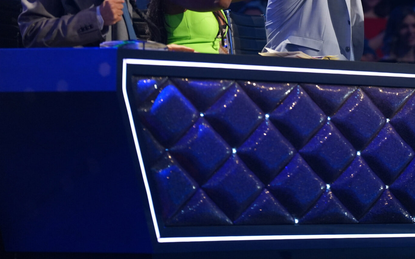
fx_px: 3585
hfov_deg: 6.6
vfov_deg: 4.1
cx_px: 346
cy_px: 9
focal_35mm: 317
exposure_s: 1/640
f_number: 2.8
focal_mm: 167
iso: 2000
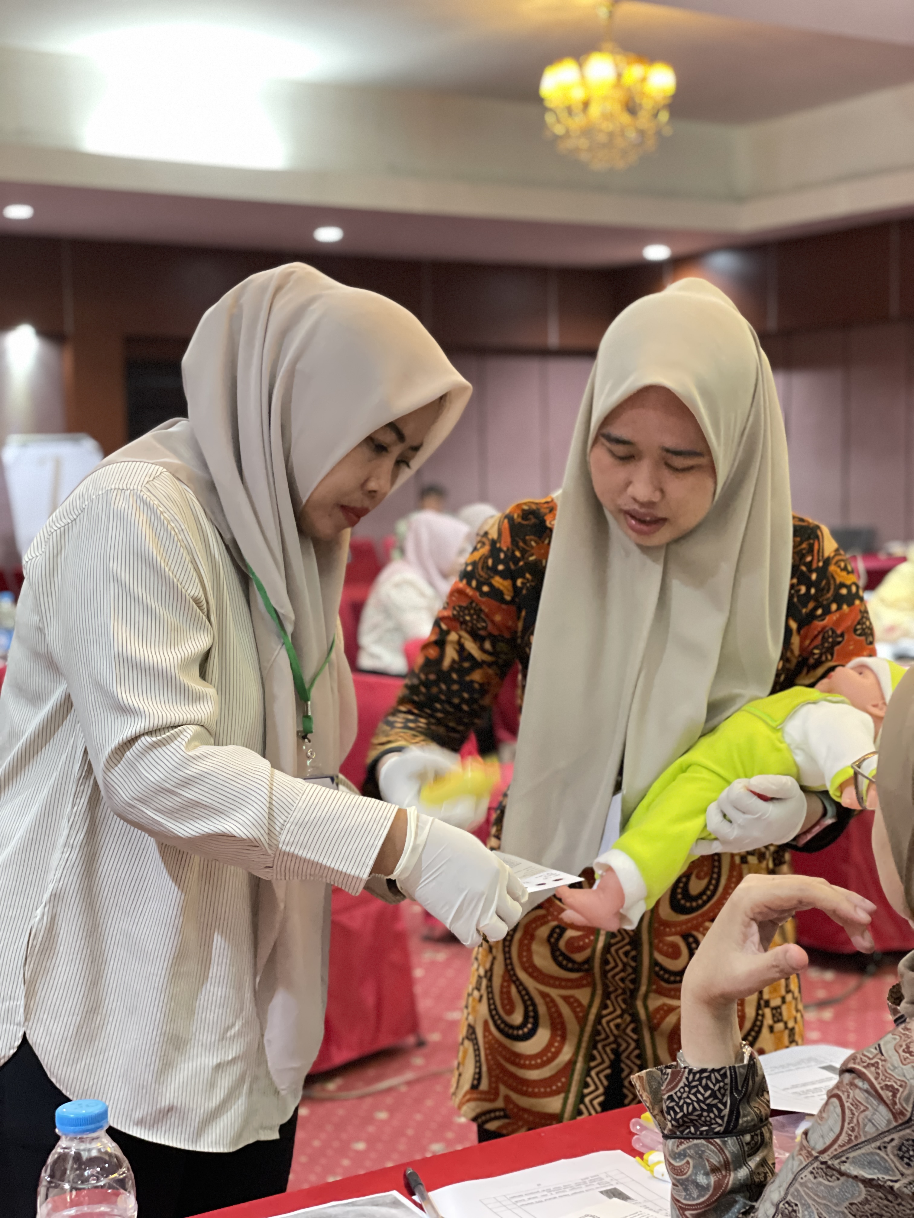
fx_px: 1831
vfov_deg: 36.8
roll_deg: +0.9
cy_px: 609
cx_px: 457
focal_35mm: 52
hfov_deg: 28.0
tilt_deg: -4.6
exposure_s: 1/14
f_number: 2
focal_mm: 6
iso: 640
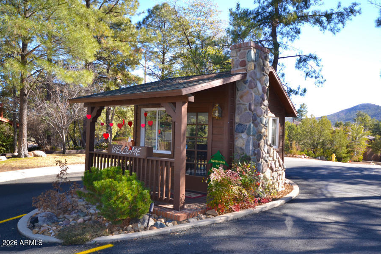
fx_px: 317
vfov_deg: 43.6
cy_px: 127
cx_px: 190
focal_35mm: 30
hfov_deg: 61.9
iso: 220
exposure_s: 1/125
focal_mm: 20
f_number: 5.6
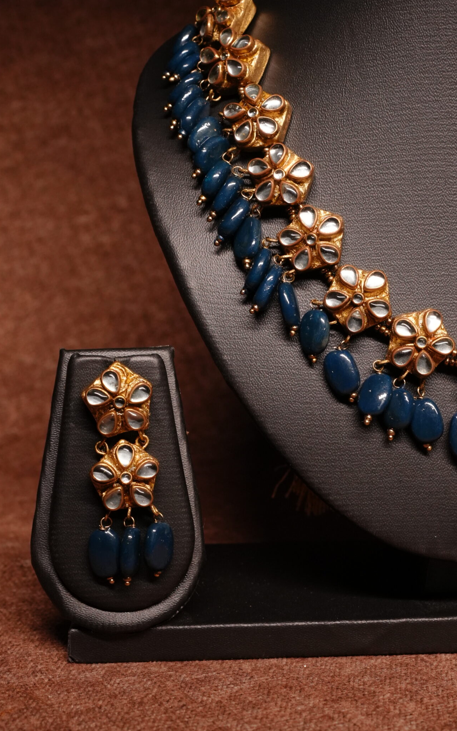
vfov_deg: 31.0
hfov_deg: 19.7
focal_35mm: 66
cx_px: 282
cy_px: 406
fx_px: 1315
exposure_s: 1/100
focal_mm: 35
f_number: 8
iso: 1600
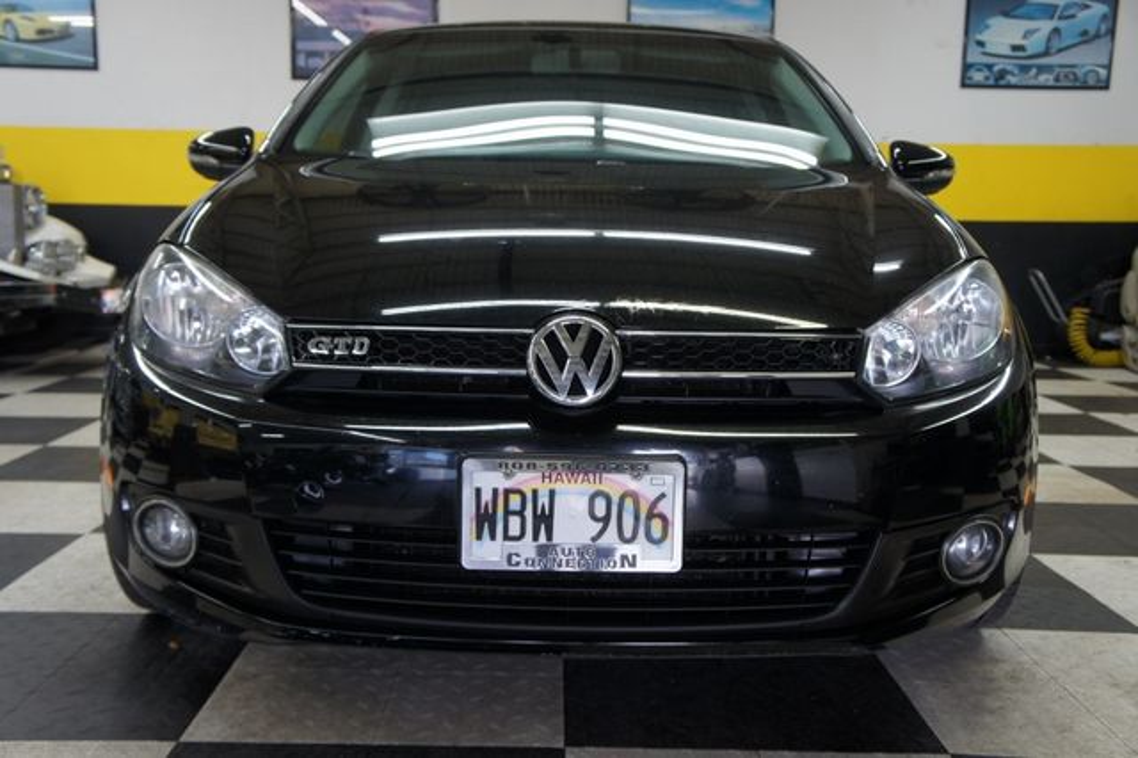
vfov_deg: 36.8
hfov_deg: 53.2
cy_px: 379
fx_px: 1137
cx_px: 569
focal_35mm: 36
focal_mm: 24
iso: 250
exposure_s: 1/40
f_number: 4
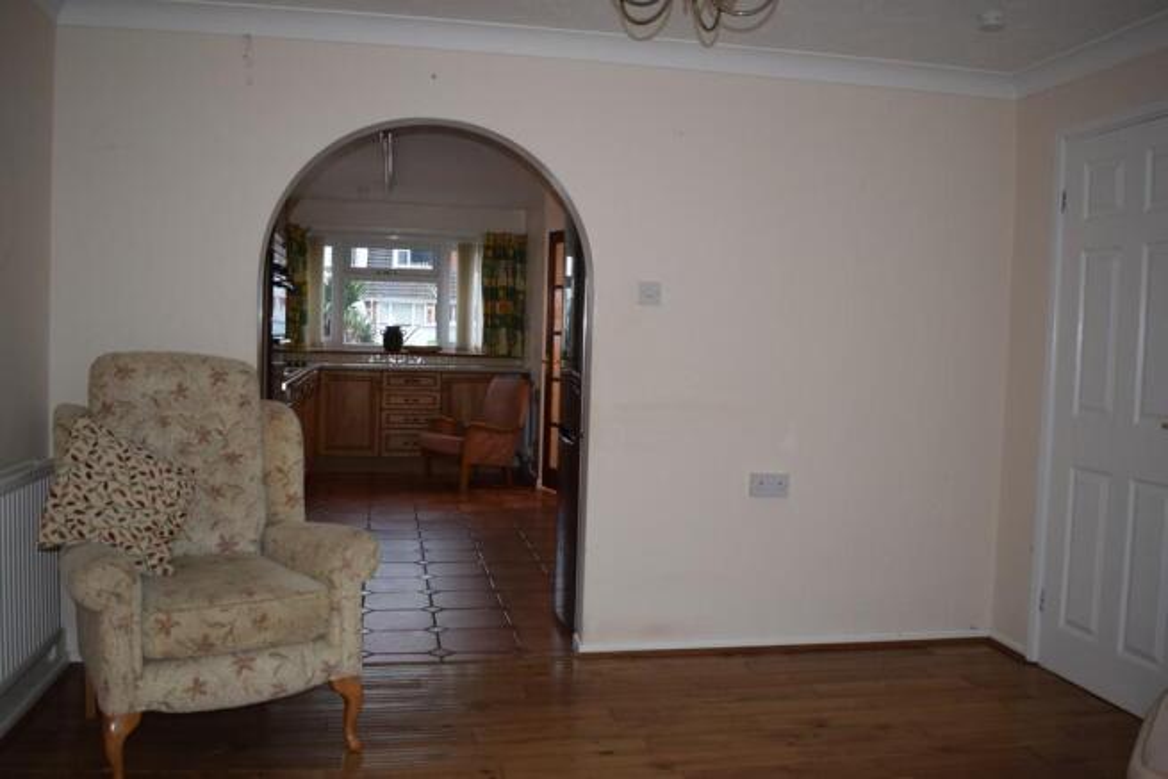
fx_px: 876
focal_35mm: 27
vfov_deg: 48.0
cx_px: 584
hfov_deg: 67.4
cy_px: 390
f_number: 3.5
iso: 800
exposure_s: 1/60
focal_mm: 18
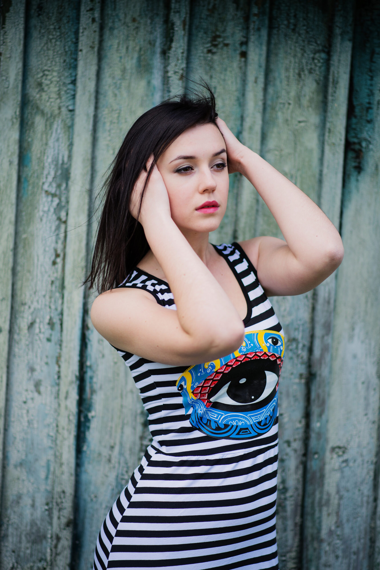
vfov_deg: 23.9
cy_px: 285
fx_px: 1344
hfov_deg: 16.1
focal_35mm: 85
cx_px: 190
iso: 100
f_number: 1.8
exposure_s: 1/800
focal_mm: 85
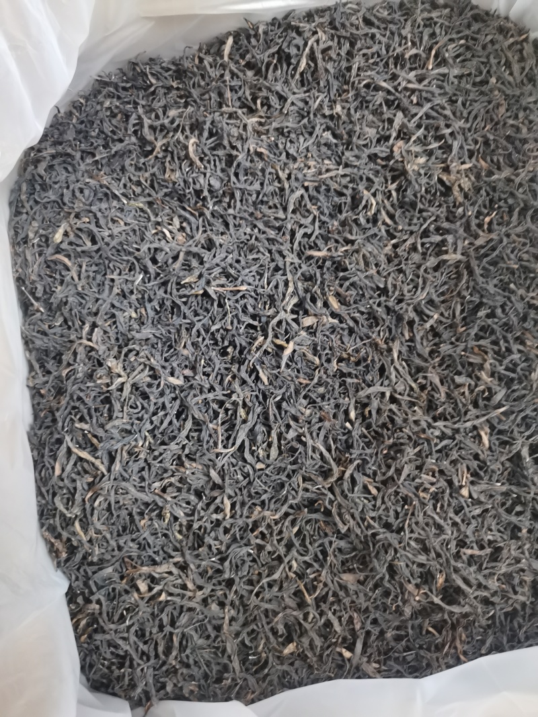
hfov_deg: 51.3
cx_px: 269
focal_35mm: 27
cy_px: 358
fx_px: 560
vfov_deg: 65.3
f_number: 1.8
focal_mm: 5.58
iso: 1000
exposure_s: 1/20
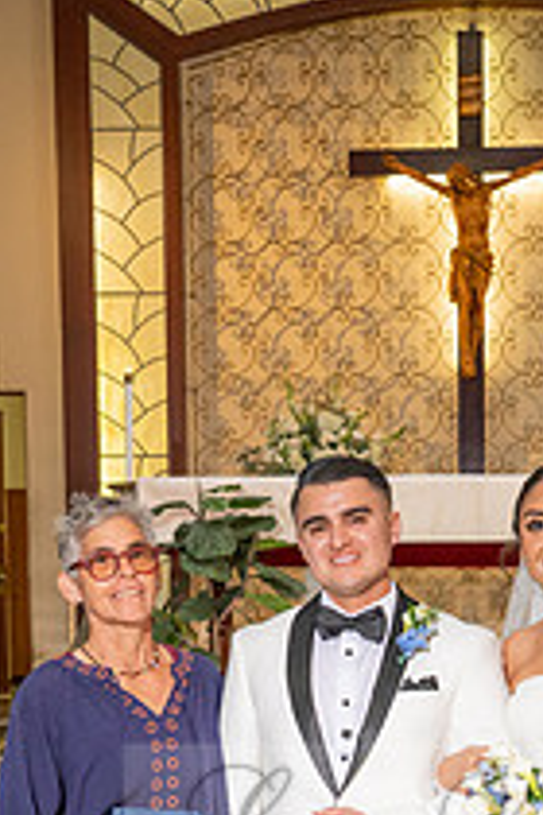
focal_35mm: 82
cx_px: 402
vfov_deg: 23.6
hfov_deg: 16.6
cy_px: 834
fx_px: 1855
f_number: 4
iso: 800
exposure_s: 1/200
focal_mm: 25.5
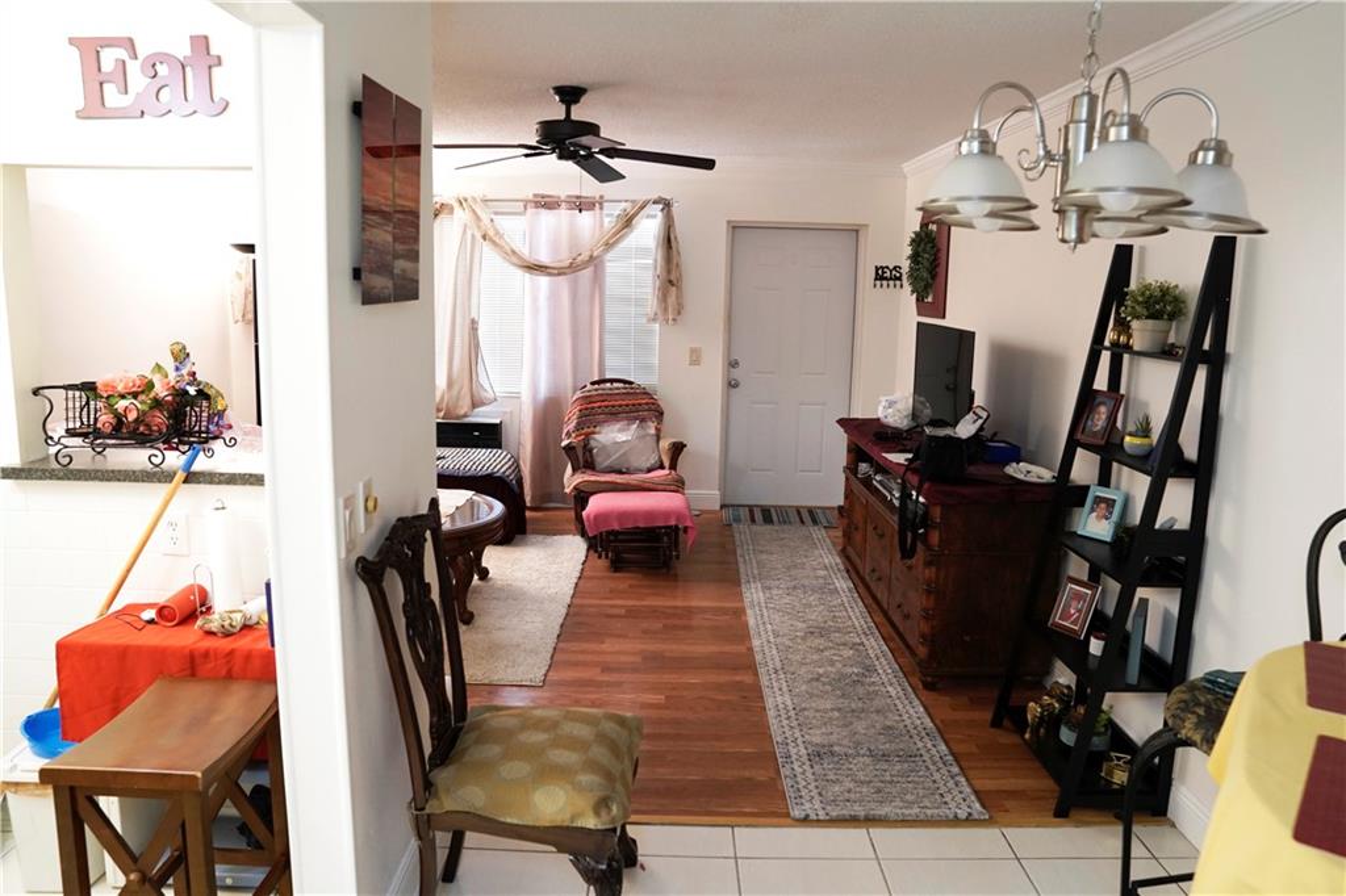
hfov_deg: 73.8
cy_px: 448
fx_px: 897
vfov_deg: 53.1
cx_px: 673
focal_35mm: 24
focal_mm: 24
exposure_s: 1/80
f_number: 4.5
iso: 2500
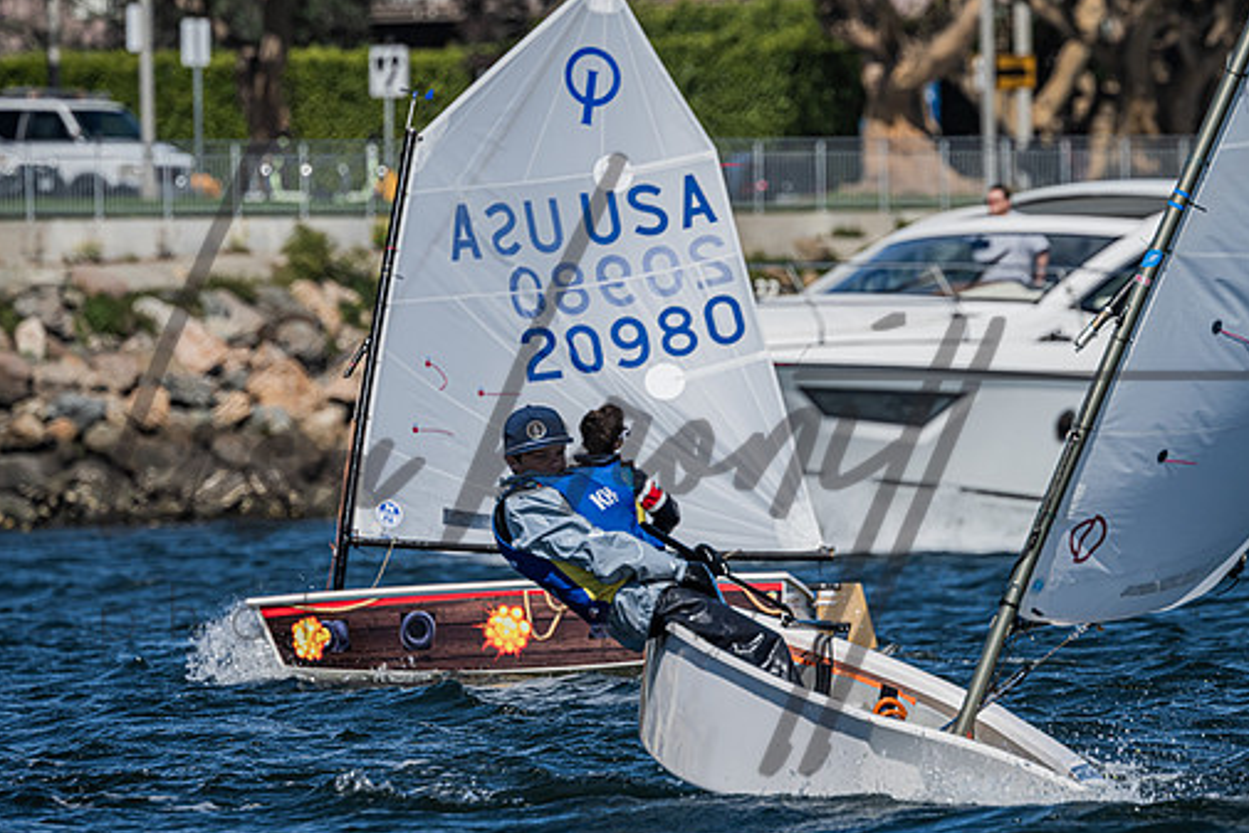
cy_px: 434
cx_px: 633
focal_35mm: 479
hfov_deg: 4.3
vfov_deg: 2.9
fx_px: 16622
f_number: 9
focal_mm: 400
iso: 320
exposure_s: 1/1250
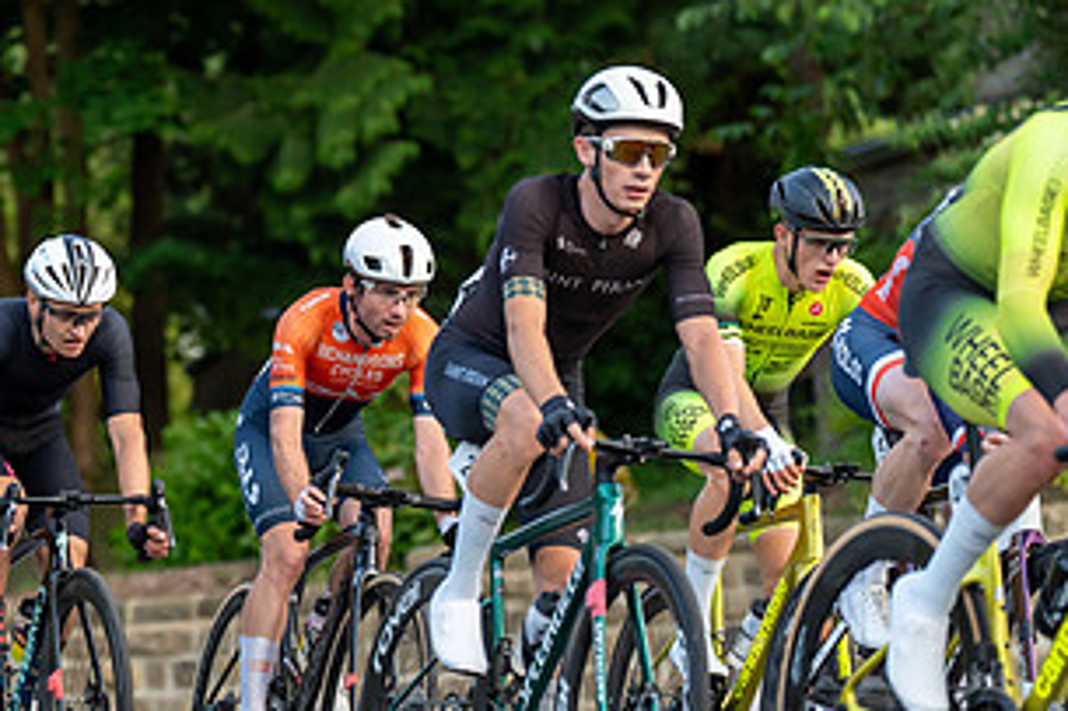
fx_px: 5930
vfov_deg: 6.9
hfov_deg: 10.2
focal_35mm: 200
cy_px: 303
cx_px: 119
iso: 1250
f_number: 2.8
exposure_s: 1/1000
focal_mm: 105
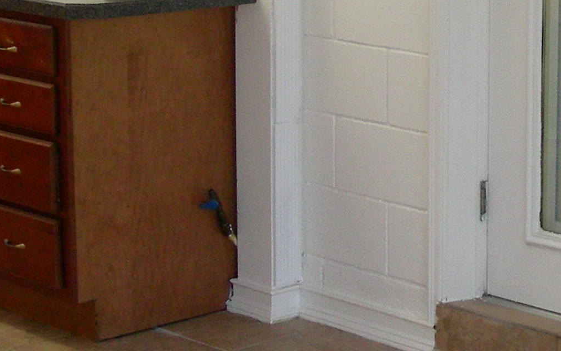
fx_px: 1820
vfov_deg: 10.9
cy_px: -13
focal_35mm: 119
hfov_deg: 17.2
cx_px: 517
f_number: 3.5
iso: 160
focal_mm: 6.3
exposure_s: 1/30
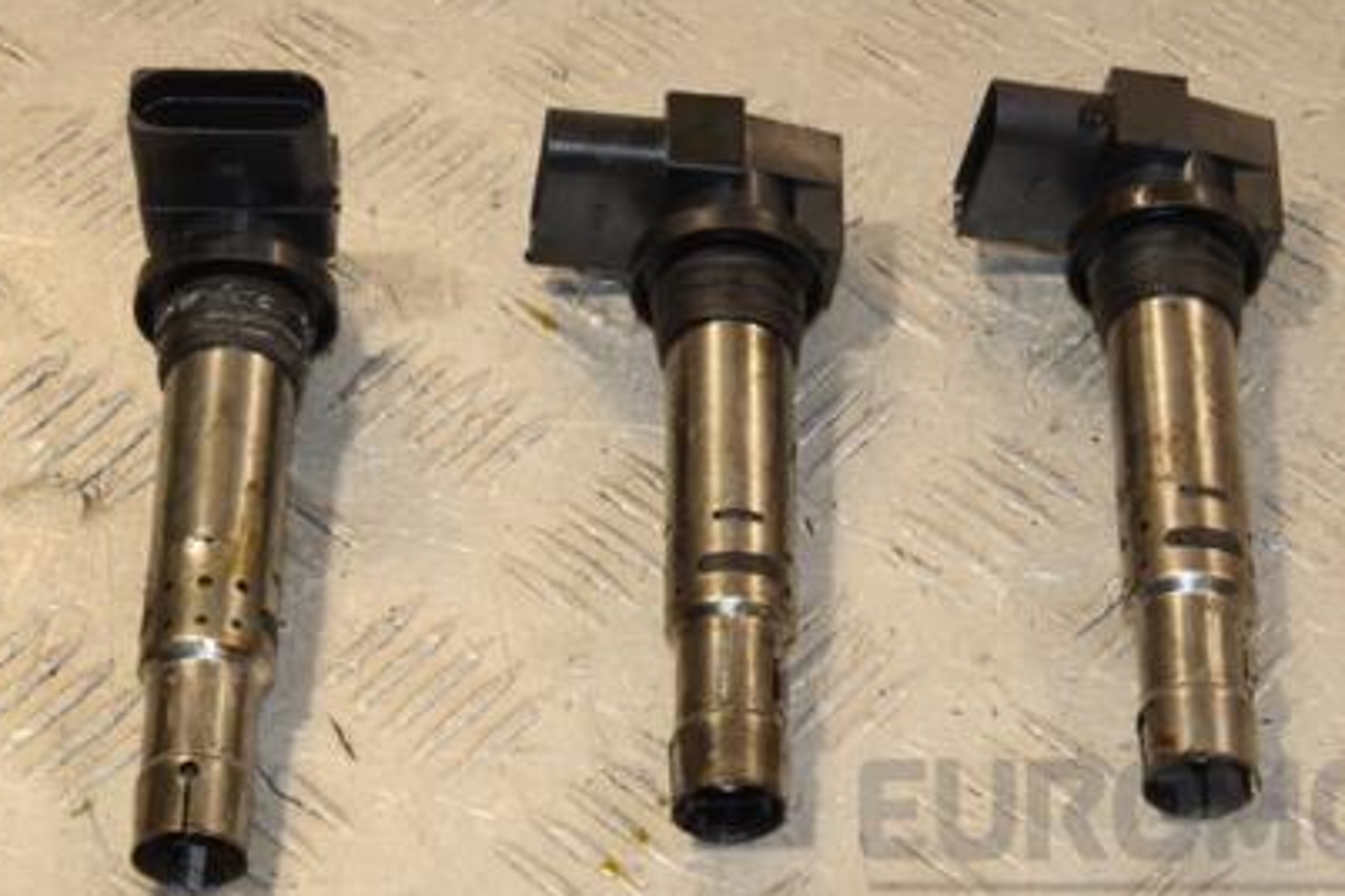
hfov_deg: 18.2
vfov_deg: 12.2
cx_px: 796
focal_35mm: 112
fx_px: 4184
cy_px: 364
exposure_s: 1/200
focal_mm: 50
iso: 800
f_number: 9
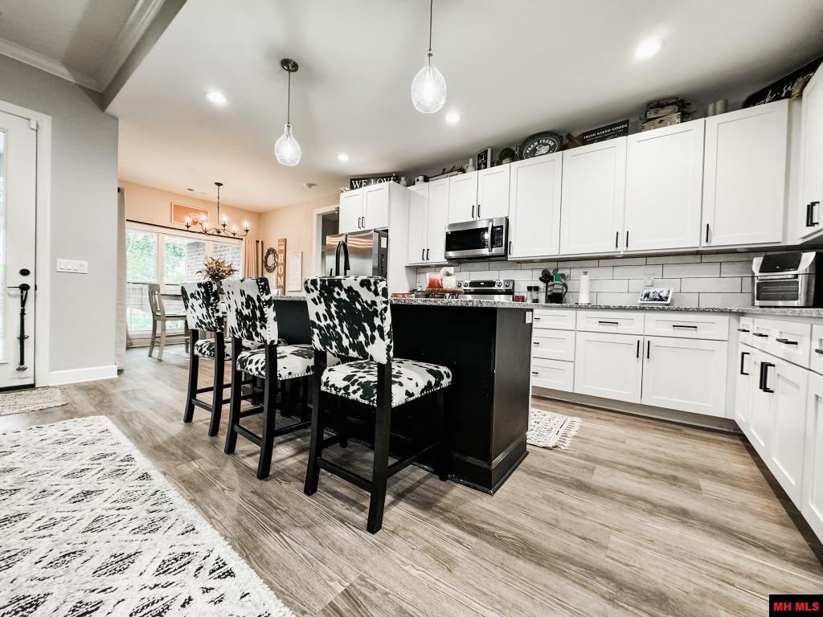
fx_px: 333
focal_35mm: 14
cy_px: 308
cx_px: 412
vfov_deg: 85.7
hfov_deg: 102.1
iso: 250
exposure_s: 1/60
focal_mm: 2.22
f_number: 2.2
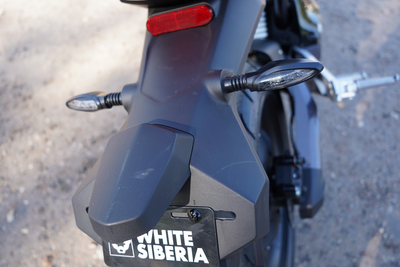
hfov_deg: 63.7
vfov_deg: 45.0
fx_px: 322
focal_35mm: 29
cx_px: 200
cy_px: 134
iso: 100
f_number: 4
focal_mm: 29
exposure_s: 1/100
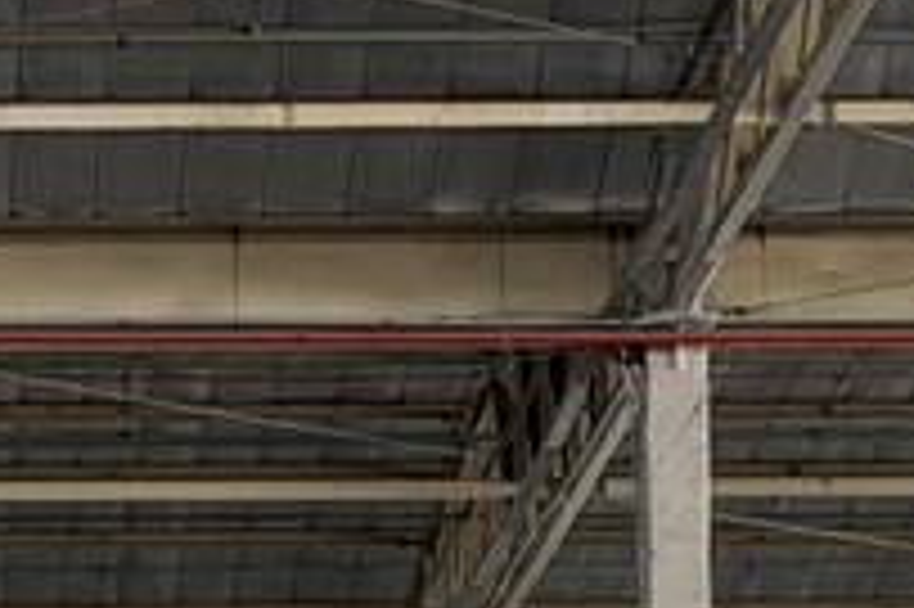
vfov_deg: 3.8
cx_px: 117
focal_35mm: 355
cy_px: 1252
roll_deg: +0.4
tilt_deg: +2.7
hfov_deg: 5.8
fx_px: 9006
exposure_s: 1/167
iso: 200
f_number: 1.78
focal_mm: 6.76
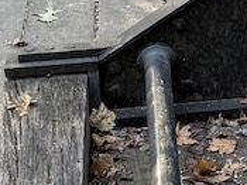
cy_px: -59
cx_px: 514
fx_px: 1341
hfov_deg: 9.7
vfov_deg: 7.8
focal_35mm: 188
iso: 200
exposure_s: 1/121
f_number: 1.78
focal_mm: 6.76
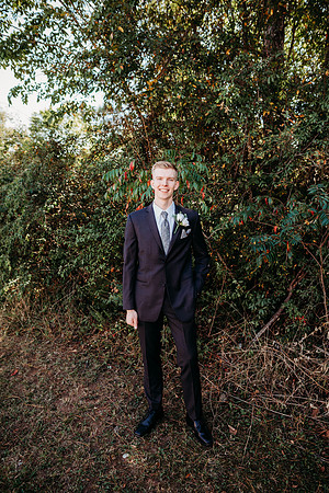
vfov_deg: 73.7
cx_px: 164
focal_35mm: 24
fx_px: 329
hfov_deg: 53.1
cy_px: 246
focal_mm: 24
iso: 200
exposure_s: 1/400
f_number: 2.8
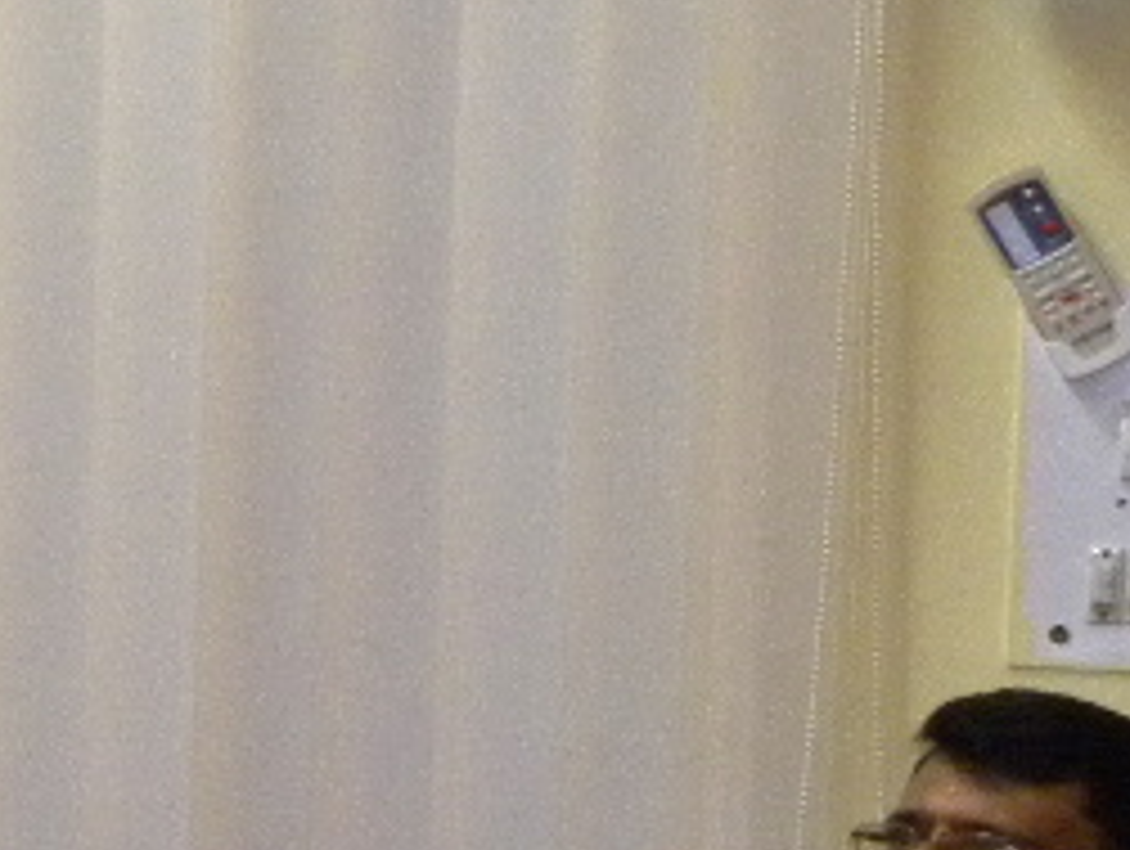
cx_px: -1139
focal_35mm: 167
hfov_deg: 10.8
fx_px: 5459
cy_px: 549
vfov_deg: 8.9
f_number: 3.2
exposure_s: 1/43.5
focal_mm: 7.3
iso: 400
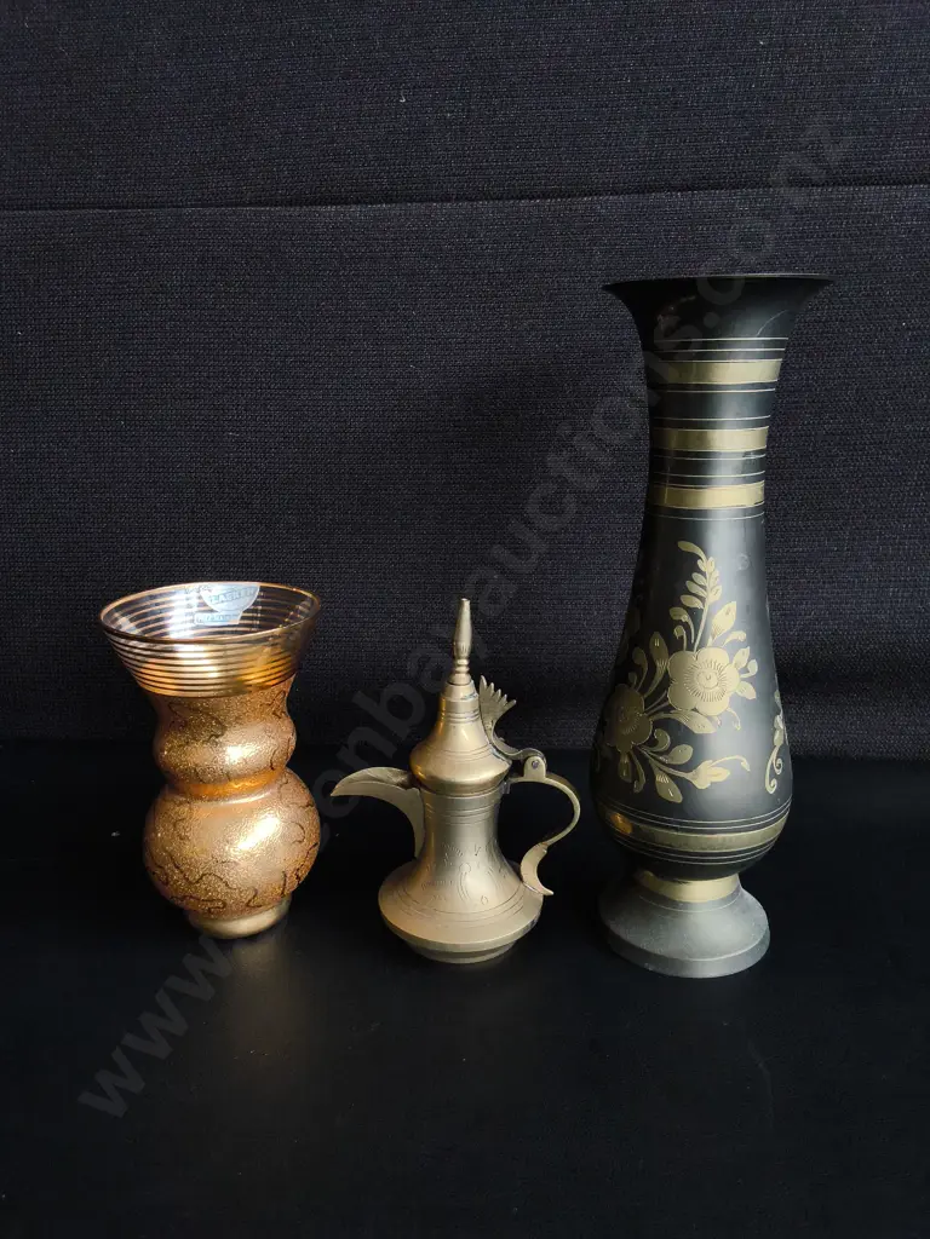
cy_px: 620
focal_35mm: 27
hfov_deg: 51.4
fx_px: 967
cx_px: 465
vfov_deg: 65.3
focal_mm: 2.87
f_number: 2
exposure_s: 1/100
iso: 160
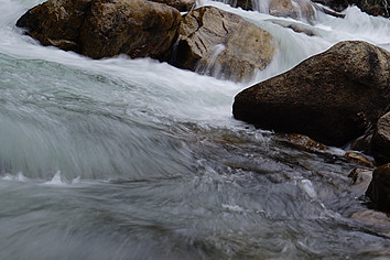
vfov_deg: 17.2
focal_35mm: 79
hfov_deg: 25.4
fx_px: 856
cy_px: 89
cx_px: 295
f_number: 4
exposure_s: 1/10
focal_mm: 35
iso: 50
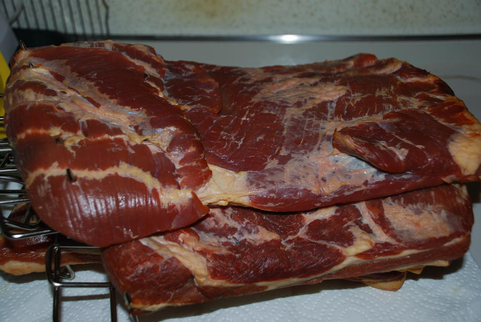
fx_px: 622
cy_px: 161
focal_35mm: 46
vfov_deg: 29.0
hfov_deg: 42.3
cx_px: 240
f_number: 4.2
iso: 100
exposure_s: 1/125
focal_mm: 31
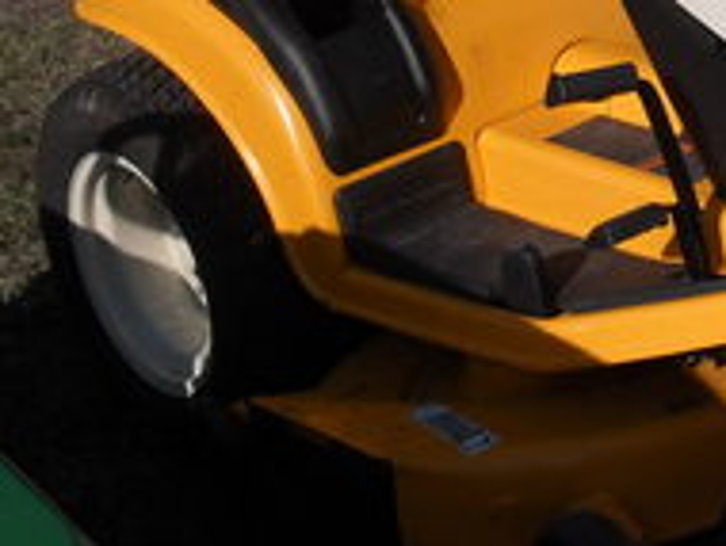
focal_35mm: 100
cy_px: 107
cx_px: 886
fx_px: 2100
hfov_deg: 18.5
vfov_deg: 14.7
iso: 100
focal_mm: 6.3
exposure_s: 1/350
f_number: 8.4
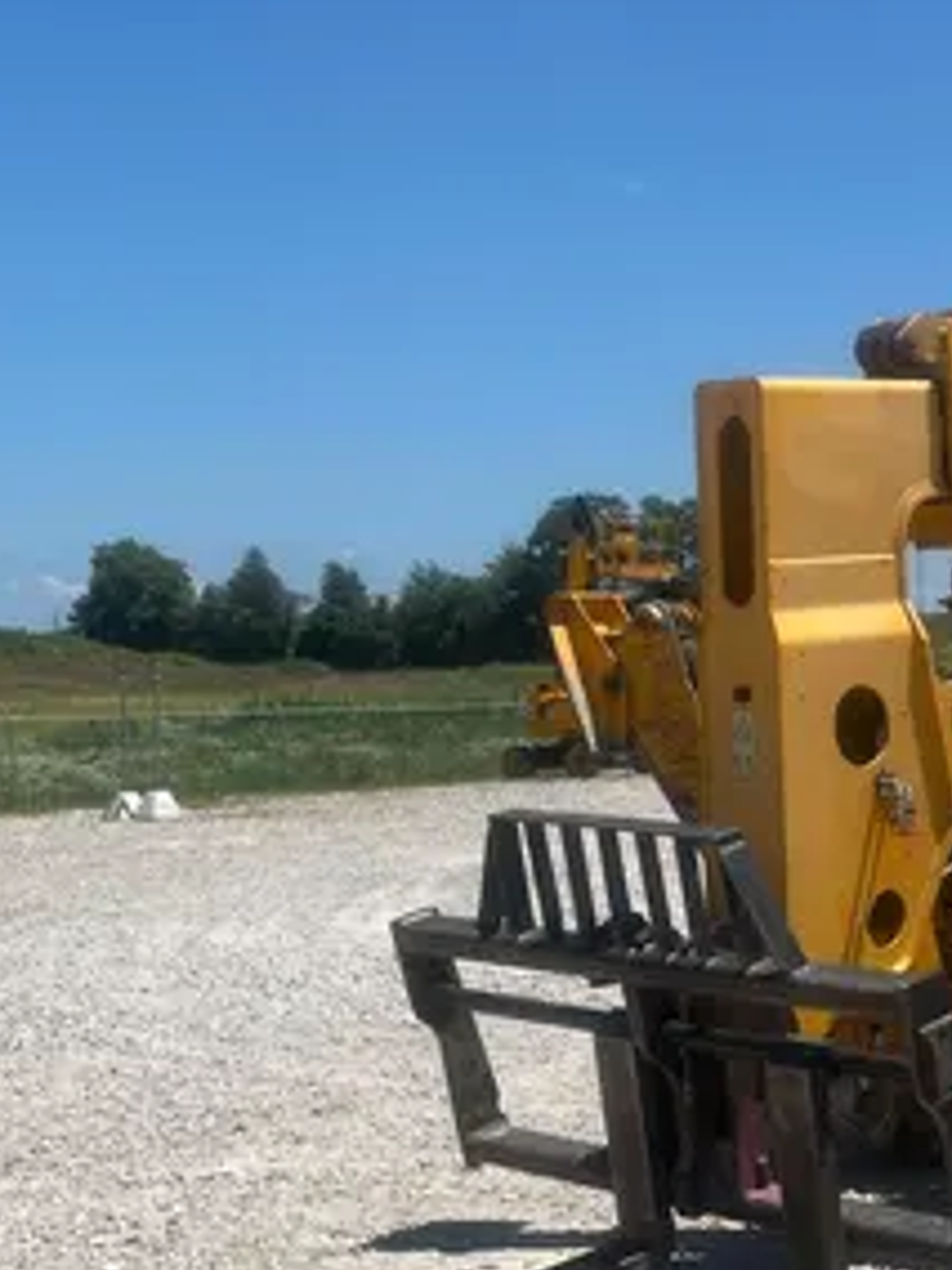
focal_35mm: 67
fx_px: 2457
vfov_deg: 28.6
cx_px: 1140
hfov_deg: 20.5
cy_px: 910
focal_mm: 5.1
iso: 50
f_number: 1.6
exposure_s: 1/5848
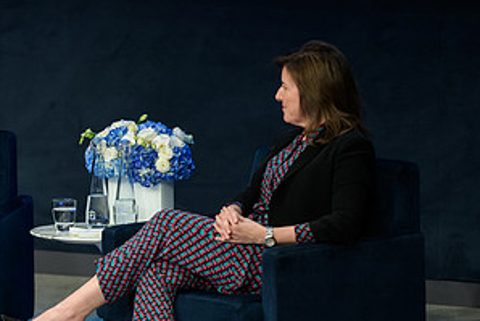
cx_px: 37
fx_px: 5189
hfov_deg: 5.3
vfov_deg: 3.5
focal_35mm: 389
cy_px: 109
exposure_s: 1/200
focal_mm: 200
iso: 1000
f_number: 3.2
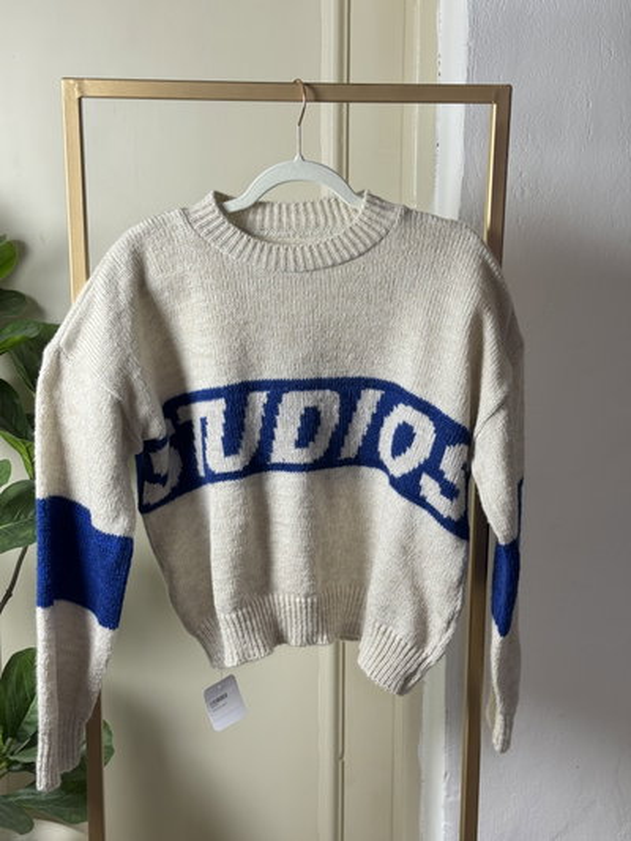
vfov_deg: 39.6
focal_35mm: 48
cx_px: 316
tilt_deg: -12.5
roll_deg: +1.0
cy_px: 420
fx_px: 1166
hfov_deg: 30.3
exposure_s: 1/100
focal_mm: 6.76
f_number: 1.78
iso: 100
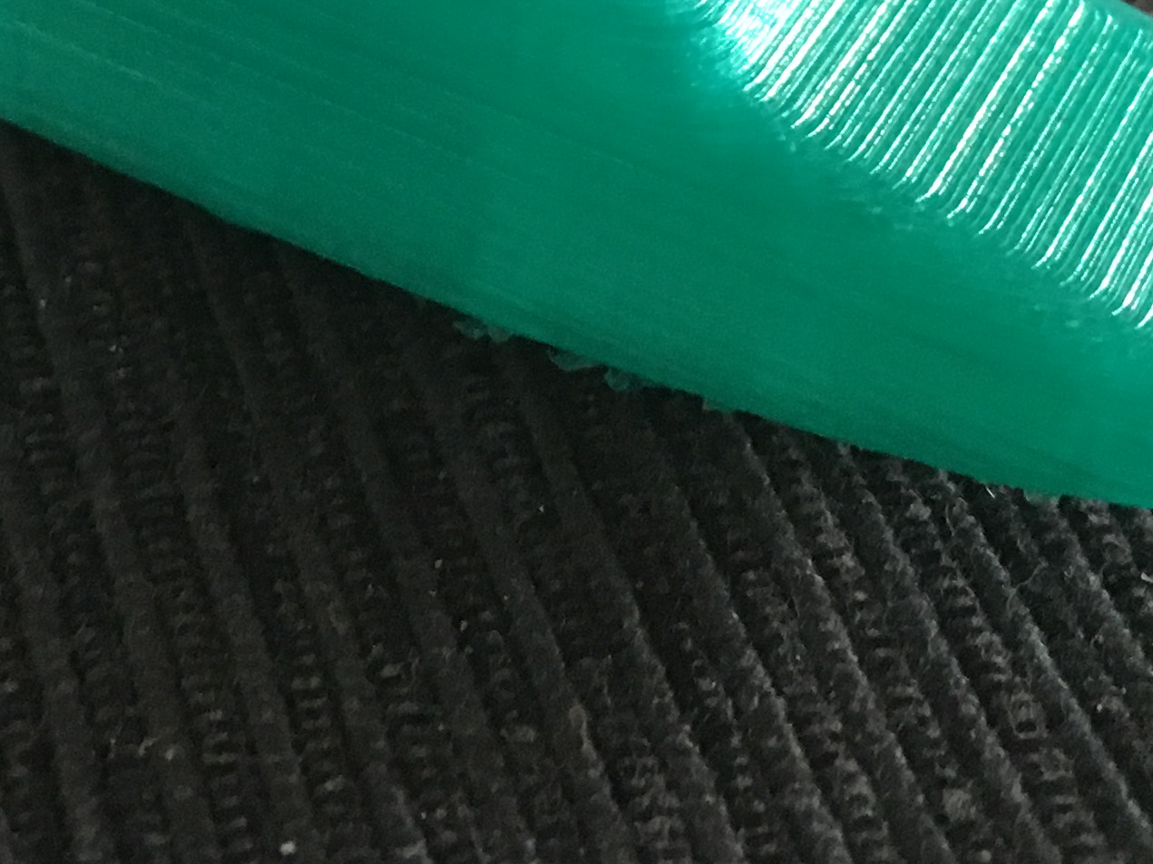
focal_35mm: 92
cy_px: -302
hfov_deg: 21.1
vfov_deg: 15.2
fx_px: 3064
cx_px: 276
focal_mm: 4.15
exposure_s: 1/17
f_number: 2.2
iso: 200
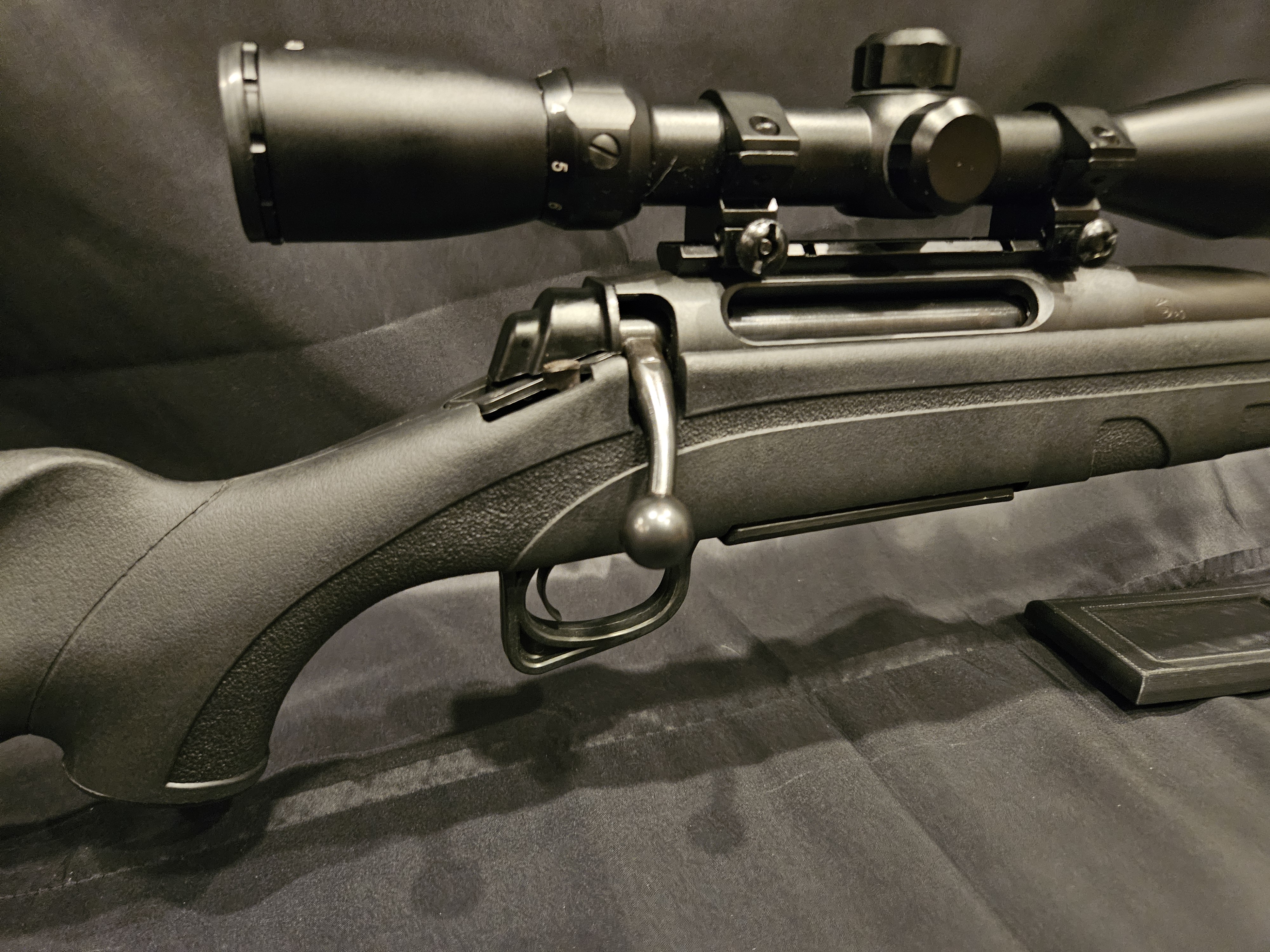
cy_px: 476
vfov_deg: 58.9
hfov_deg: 73.9
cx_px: 635
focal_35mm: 23
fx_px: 844
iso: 1250
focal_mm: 5.4
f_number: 1.8
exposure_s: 1/24
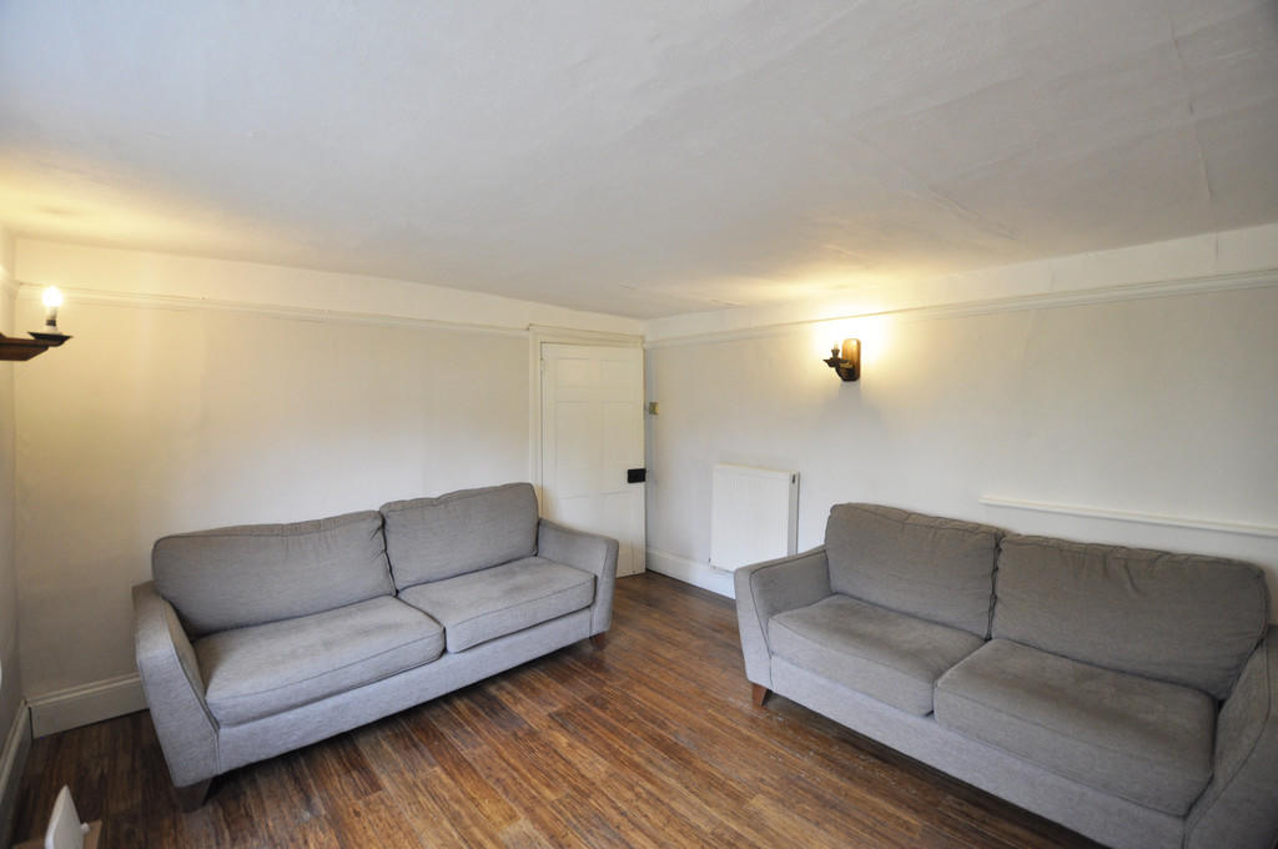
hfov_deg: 100.5
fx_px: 532
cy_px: 424
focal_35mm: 15
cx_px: 639
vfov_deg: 77.2
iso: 720
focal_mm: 10
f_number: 4
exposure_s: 1/60
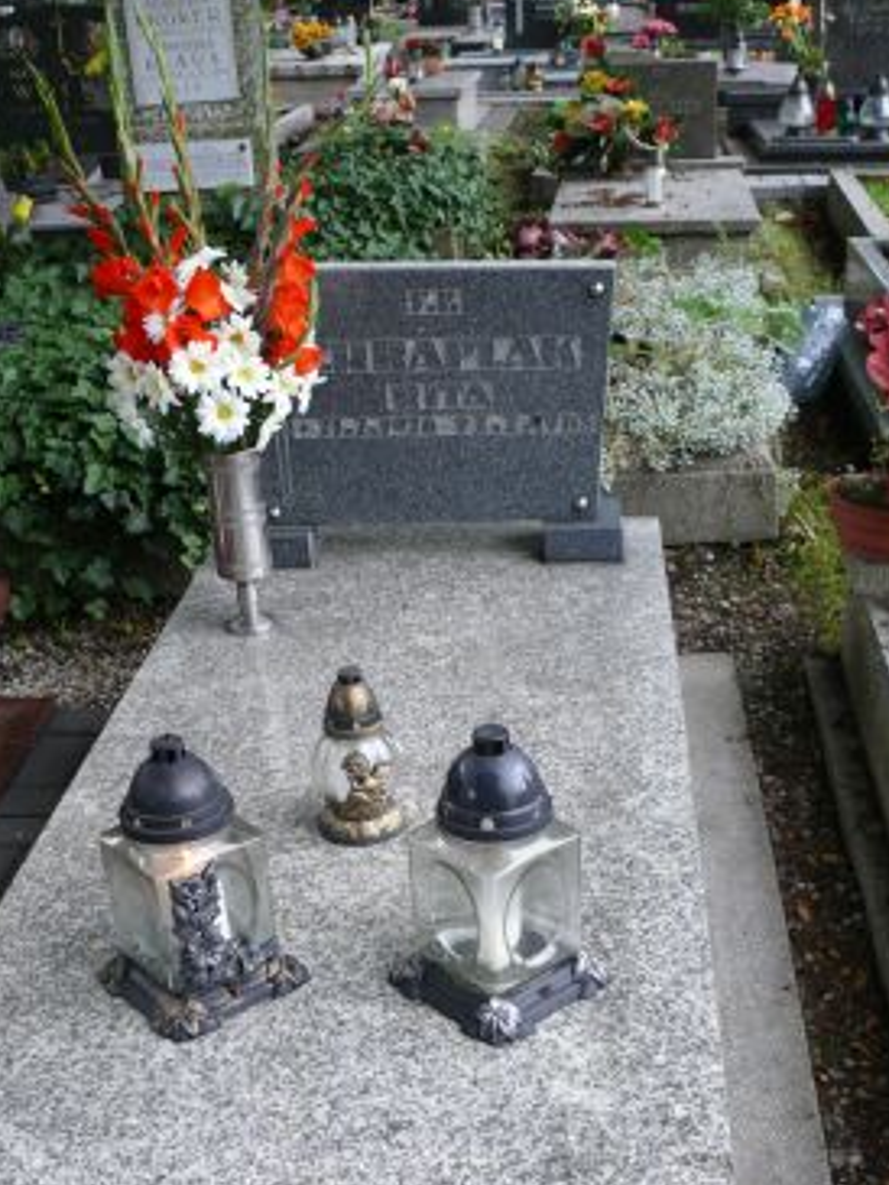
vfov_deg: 41.0
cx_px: 412
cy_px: 724
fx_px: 1574
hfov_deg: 31.5
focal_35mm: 46
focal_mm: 7.4
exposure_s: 1/50
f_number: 2.8
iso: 100
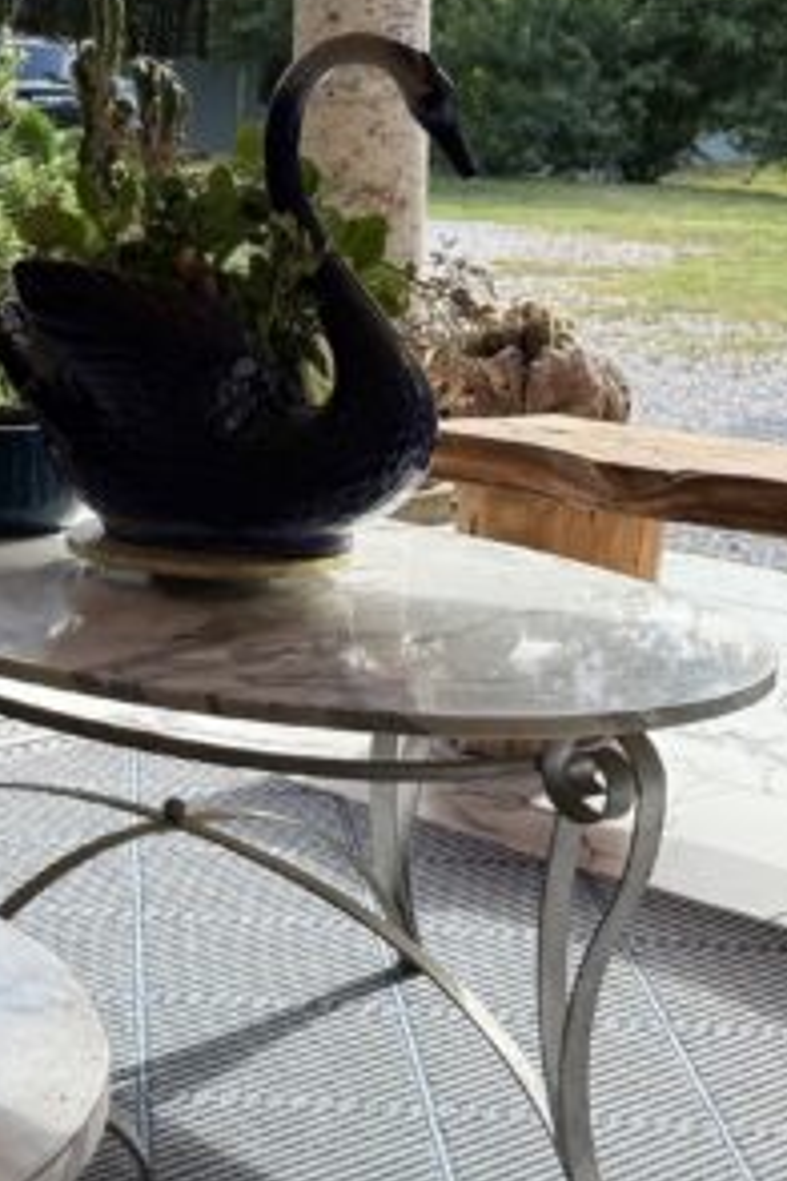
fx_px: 2853
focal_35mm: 87
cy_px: 257
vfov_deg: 23.1
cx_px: 44
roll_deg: -0.8
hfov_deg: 15.5
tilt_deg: -4.9
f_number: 1.78
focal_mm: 6.76
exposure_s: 1/931
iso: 100
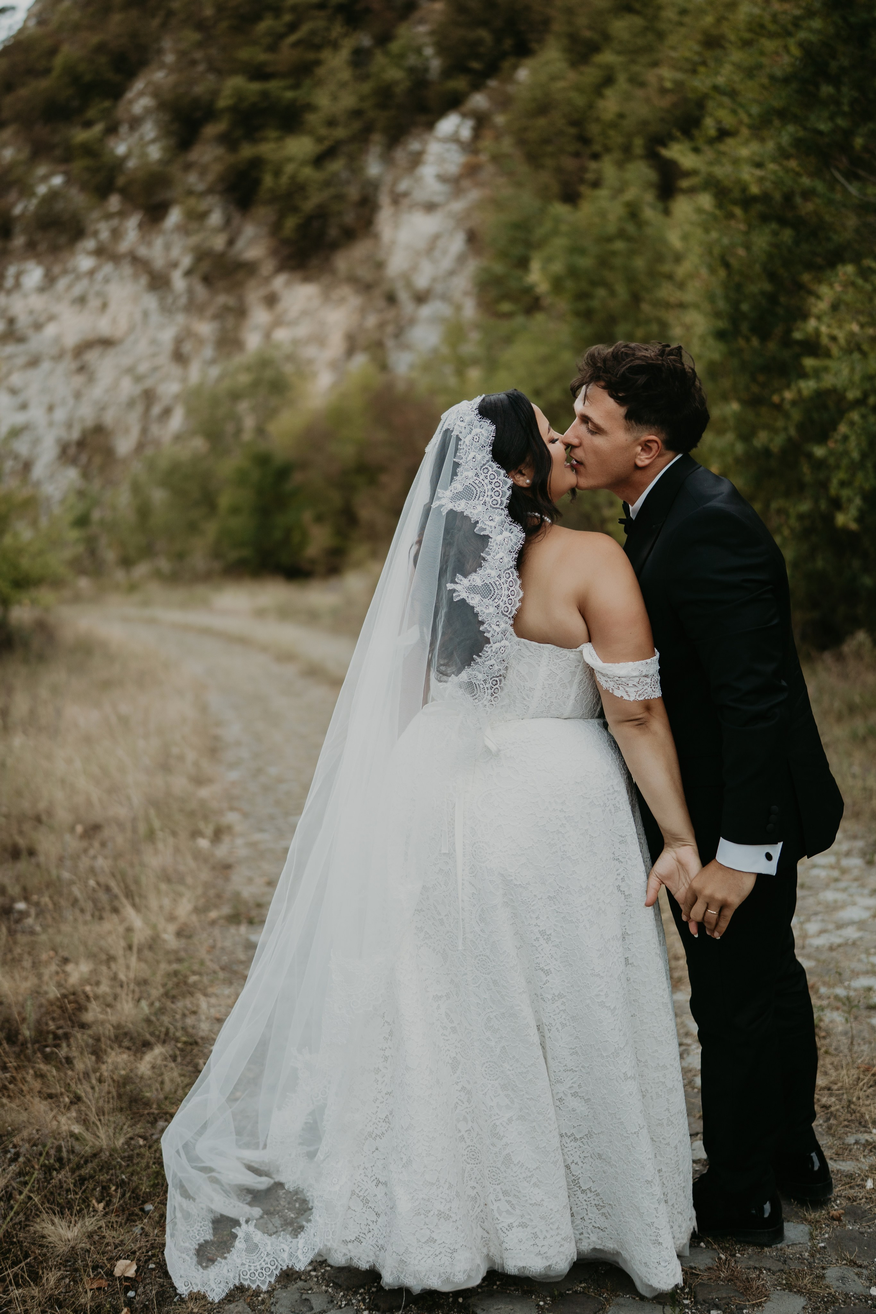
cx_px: 438
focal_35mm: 35
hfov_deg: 37.9
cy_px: 657
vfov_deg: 54.4
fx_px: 1277
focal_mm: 35
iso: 100
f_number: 1.4
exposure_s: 1/500
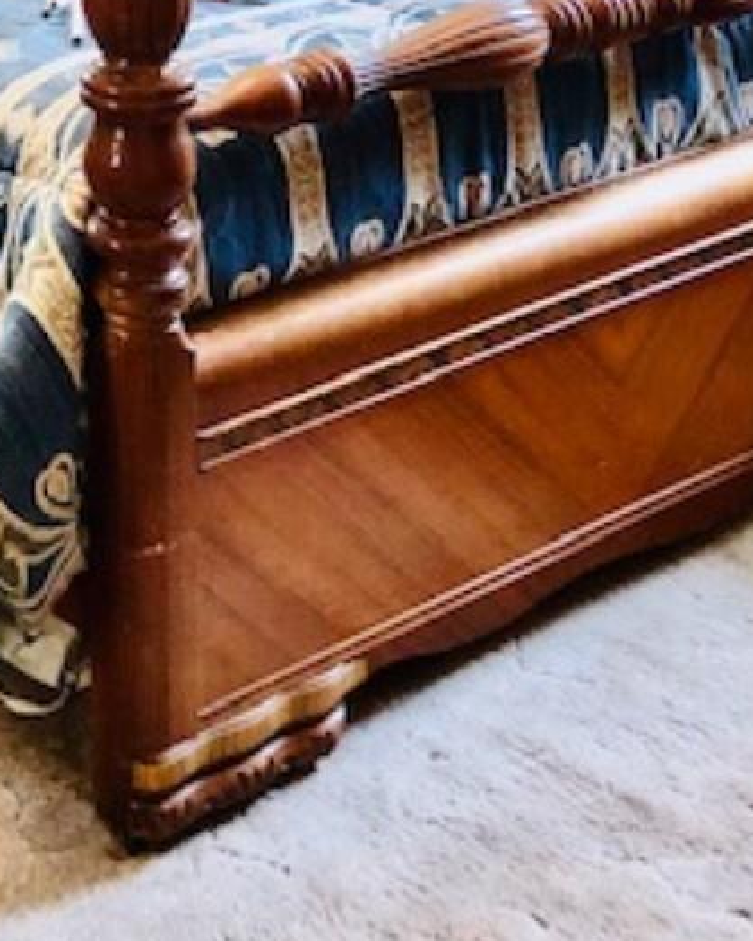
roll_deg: +0.4
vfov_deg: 22.7
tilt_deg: -7.1
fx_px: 2089
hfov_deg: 19.8
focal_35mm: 75
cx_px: -20
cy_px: -283
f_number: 1.8
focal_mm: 3.99
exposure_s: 1/15
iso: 100
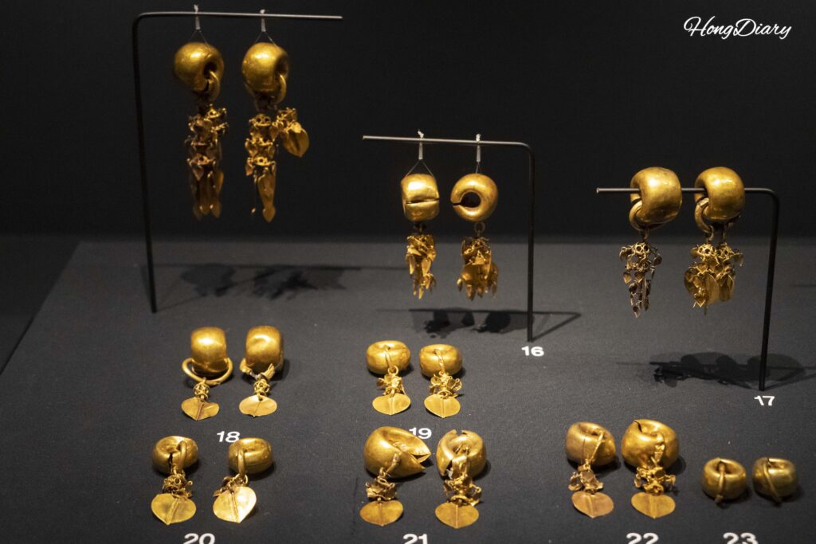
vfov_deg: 22.6
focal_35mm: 60
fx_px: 1360
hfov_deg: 33.4
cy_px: 272
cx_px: 408
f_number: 5.6
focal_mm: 60
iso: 12800
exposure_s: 1/160
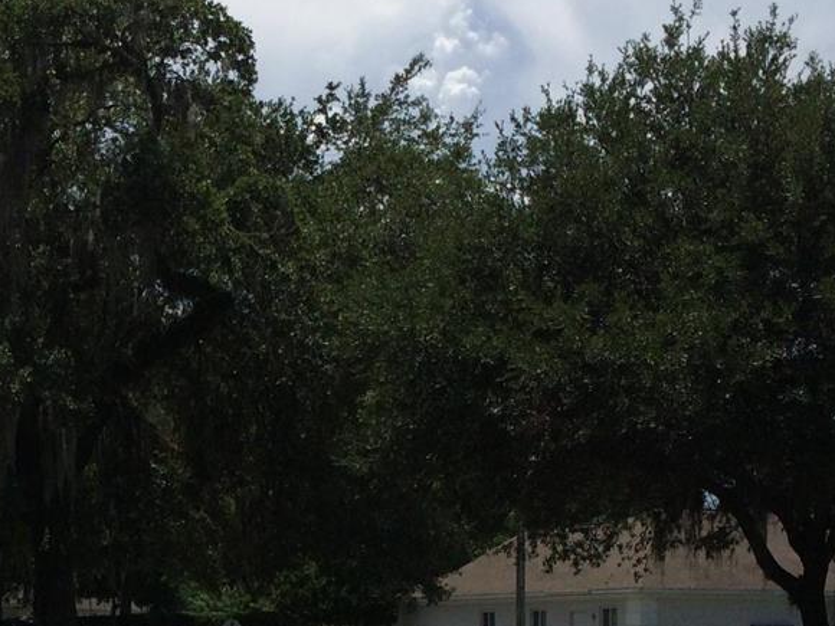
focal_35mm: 80
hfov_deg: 23.8
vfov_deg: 17.9
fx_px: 1930
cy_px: 648
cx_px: 104
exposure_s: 1/8264
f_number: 2.2
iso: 40
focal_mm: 4.15
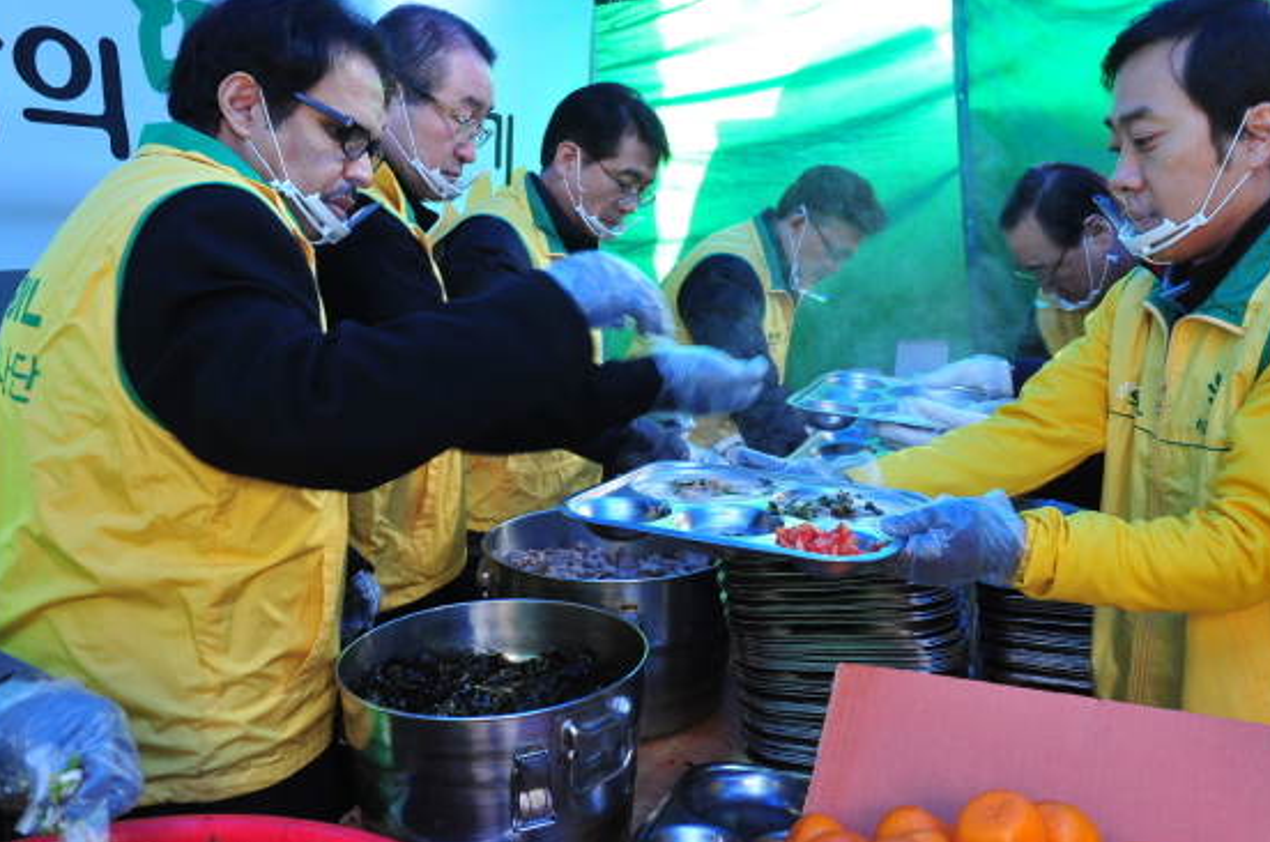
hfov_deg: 57.1
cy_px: 399
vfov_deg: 39.8
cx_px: 722
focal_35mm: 33
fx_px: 1162
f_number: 5.6
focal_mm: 28
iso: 1250
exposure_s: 1/60
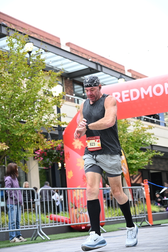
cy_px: 126
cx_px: 84
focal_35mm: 70
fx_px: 490
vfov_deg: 28.8
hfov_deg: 19.5
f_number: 4
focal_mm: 70
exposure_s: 1/640
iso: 2000
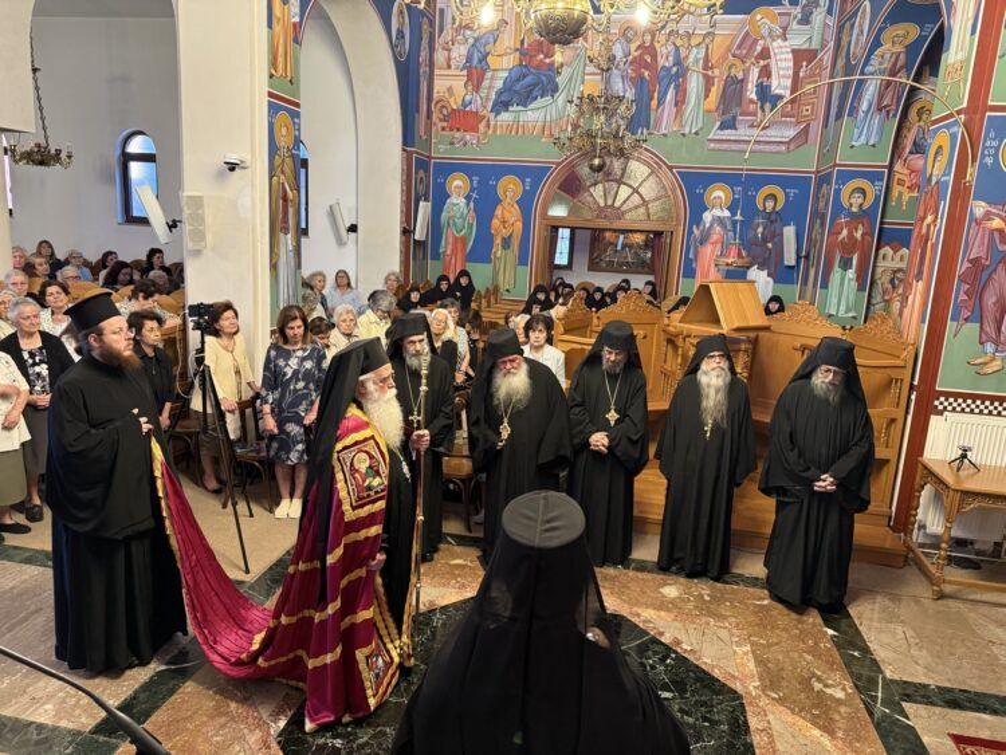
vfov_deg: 56.8
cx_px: 503
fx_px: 698
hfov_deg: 71.6
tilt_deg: -11.0
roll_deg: -3.8
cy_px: 378
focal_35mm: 24
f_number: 1.78
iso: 400
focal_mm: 6.76
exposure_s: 1/50
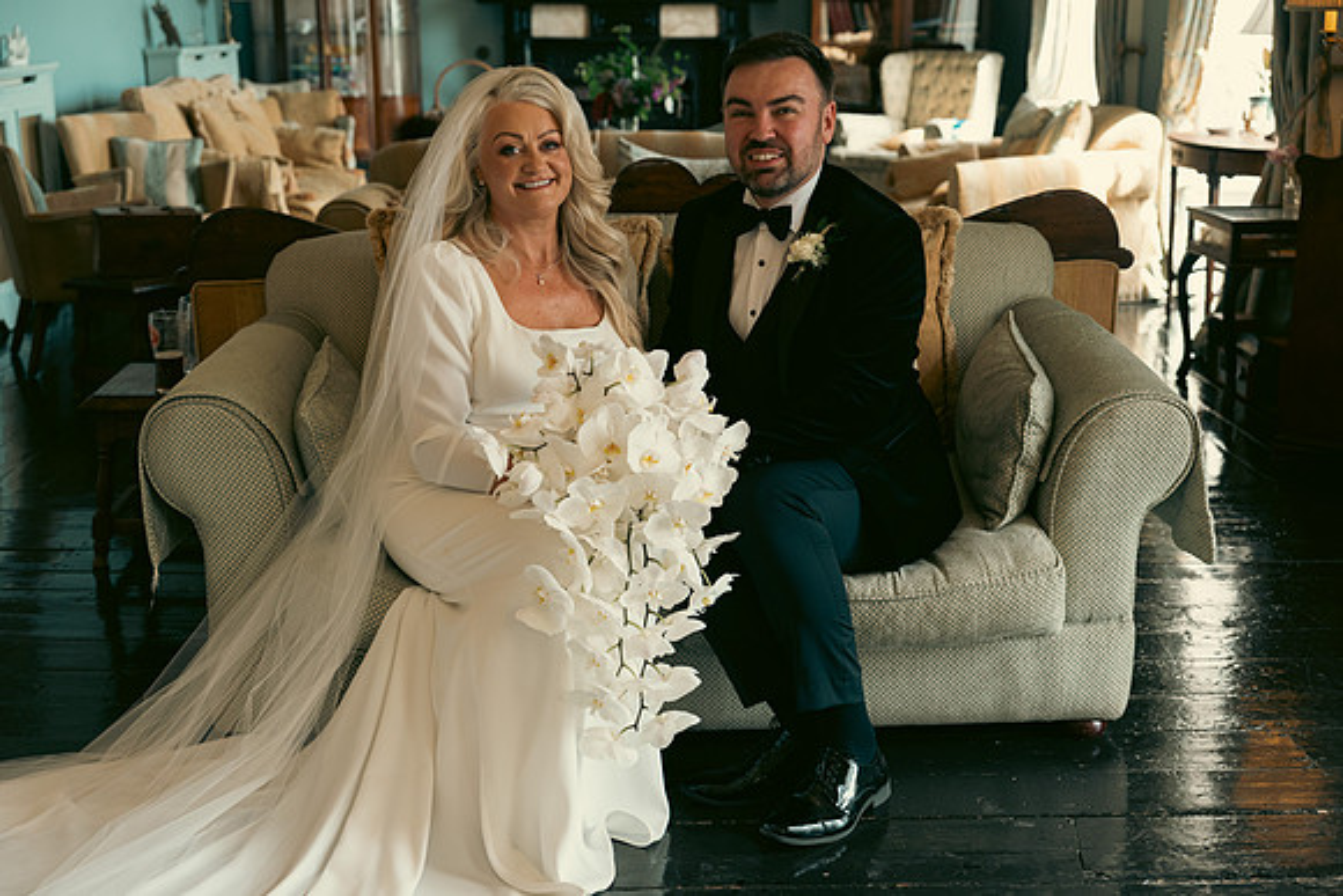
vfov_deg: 27.4
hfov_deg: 40.1
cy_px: 448
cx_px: 672
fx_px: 1841
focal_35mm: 49
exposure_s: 1/160
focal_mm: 47
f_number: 3.5
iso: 500
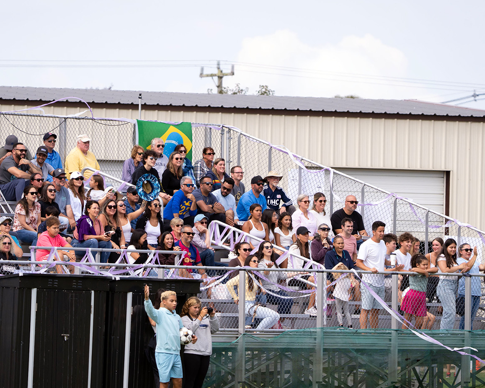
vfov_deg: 3.9
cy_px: 212
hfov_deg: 4.8
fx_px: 5741
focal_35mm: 400
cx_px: 221
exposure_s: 1/2500
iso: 800
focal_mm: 309
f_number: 6.3
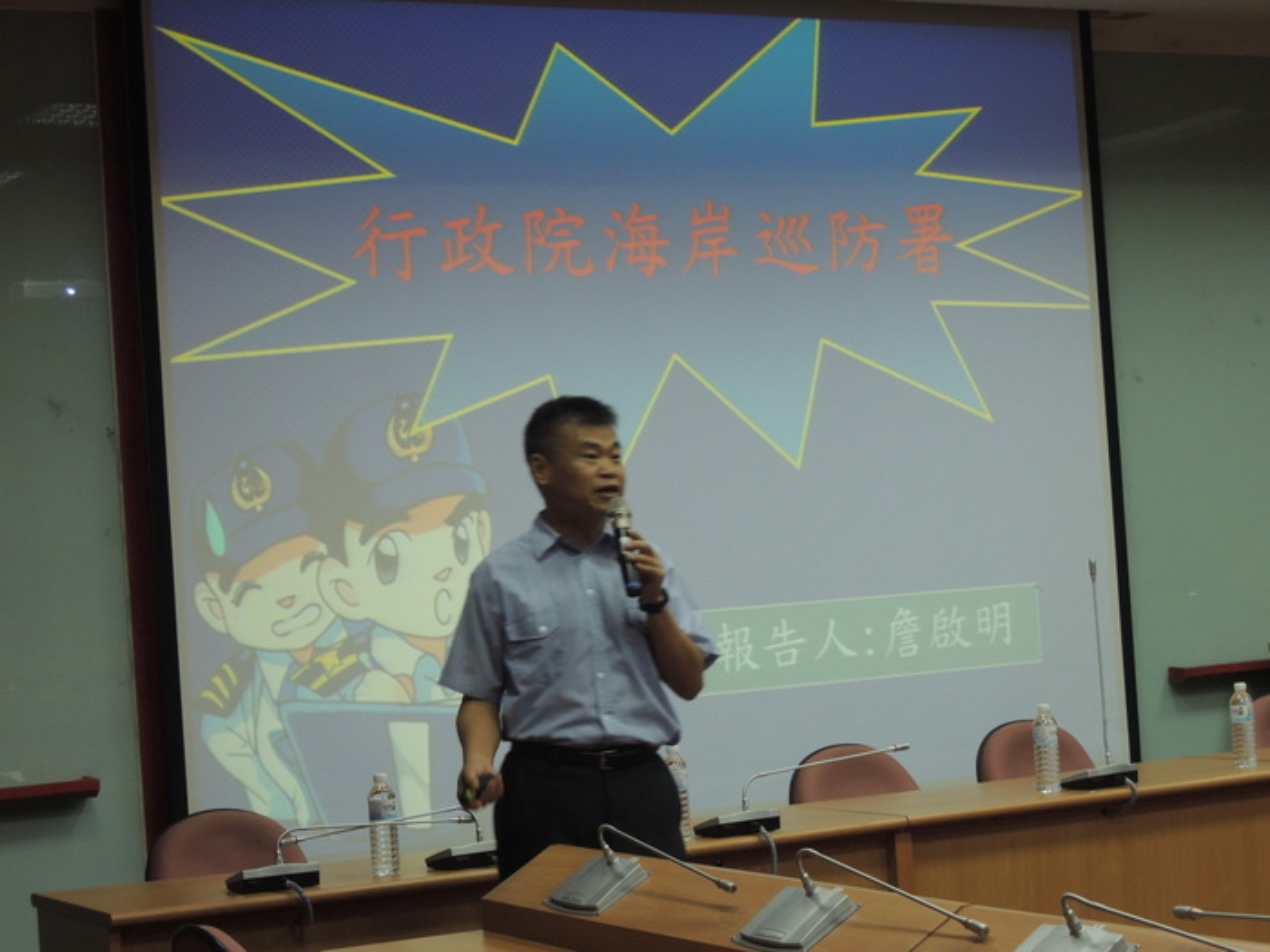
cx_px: 635
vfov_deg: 19.1
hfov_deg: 25.3
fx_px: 2825
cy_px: 476
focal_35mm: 77
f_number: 4.7
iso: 400
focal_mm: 13.8
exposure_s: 1/25
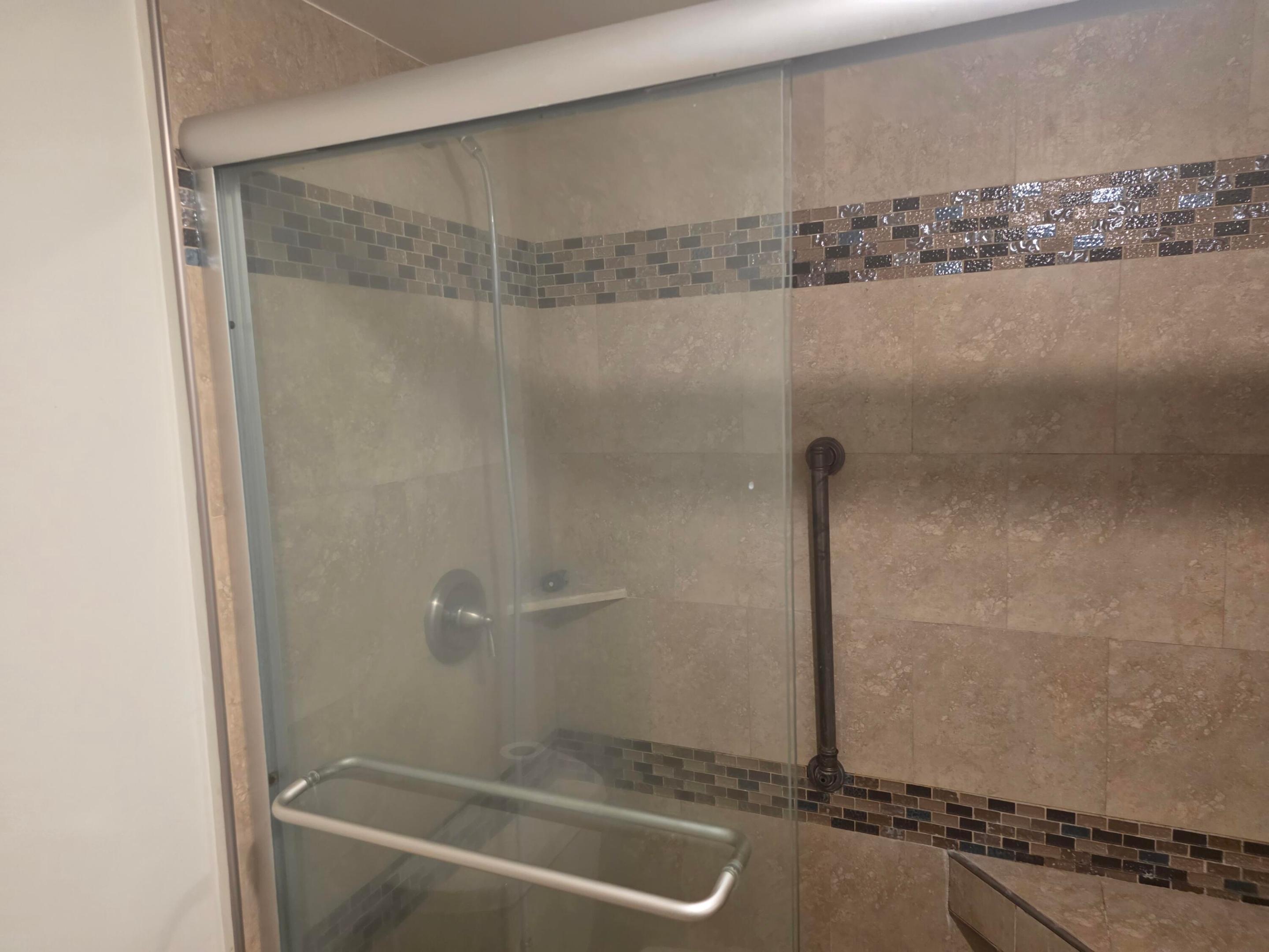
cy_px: 476
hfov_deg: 73.9
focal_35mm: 23
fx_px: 843
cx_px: 634
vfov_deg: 58.9
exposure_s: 1/120
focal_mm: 6.25
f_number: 1.7
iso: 640
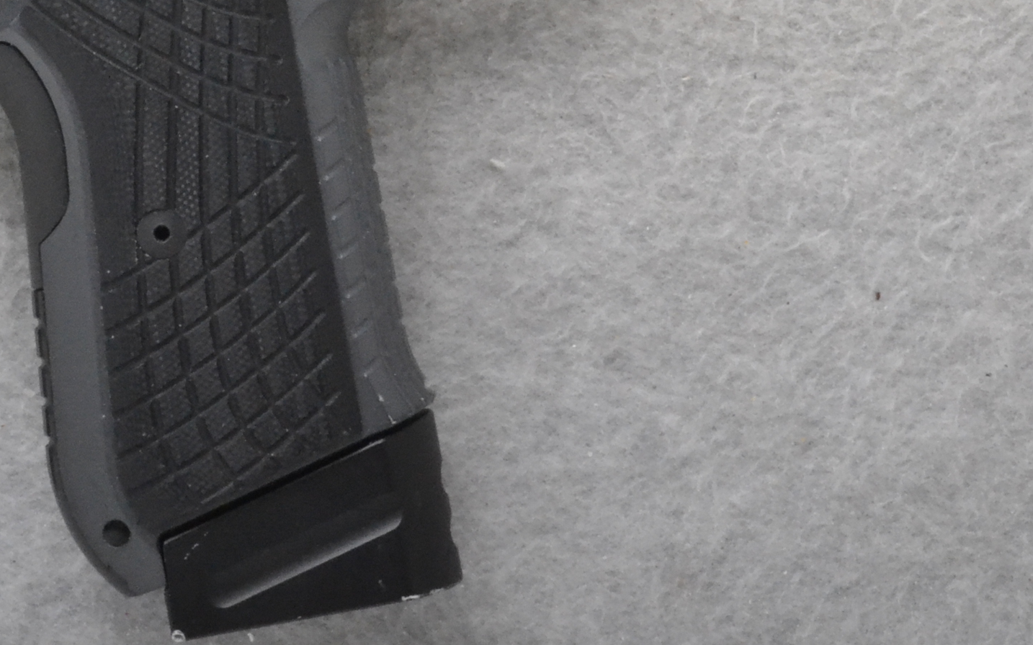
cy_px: -68
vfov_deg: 9.3
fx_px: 3941
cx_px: 274
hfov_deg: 14.9
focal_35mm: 140
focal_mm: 38
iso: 3200
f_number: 20
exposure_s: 1/160
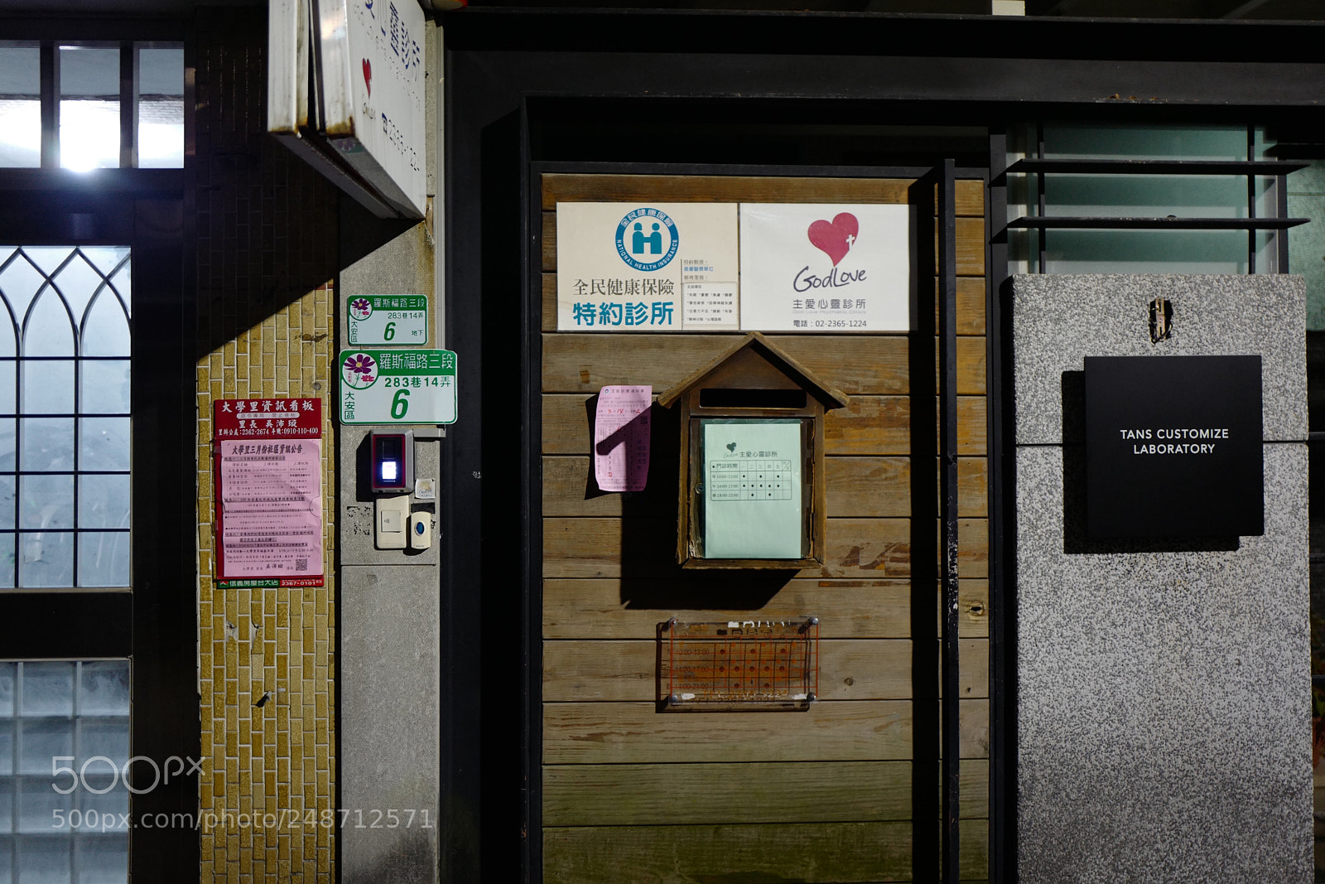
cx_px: 662
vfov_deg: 46.4
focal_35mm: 28
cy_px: 442
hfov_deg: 65.5
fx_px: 1031
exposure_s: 1/80
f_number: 1.7
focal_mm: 28
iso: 1000
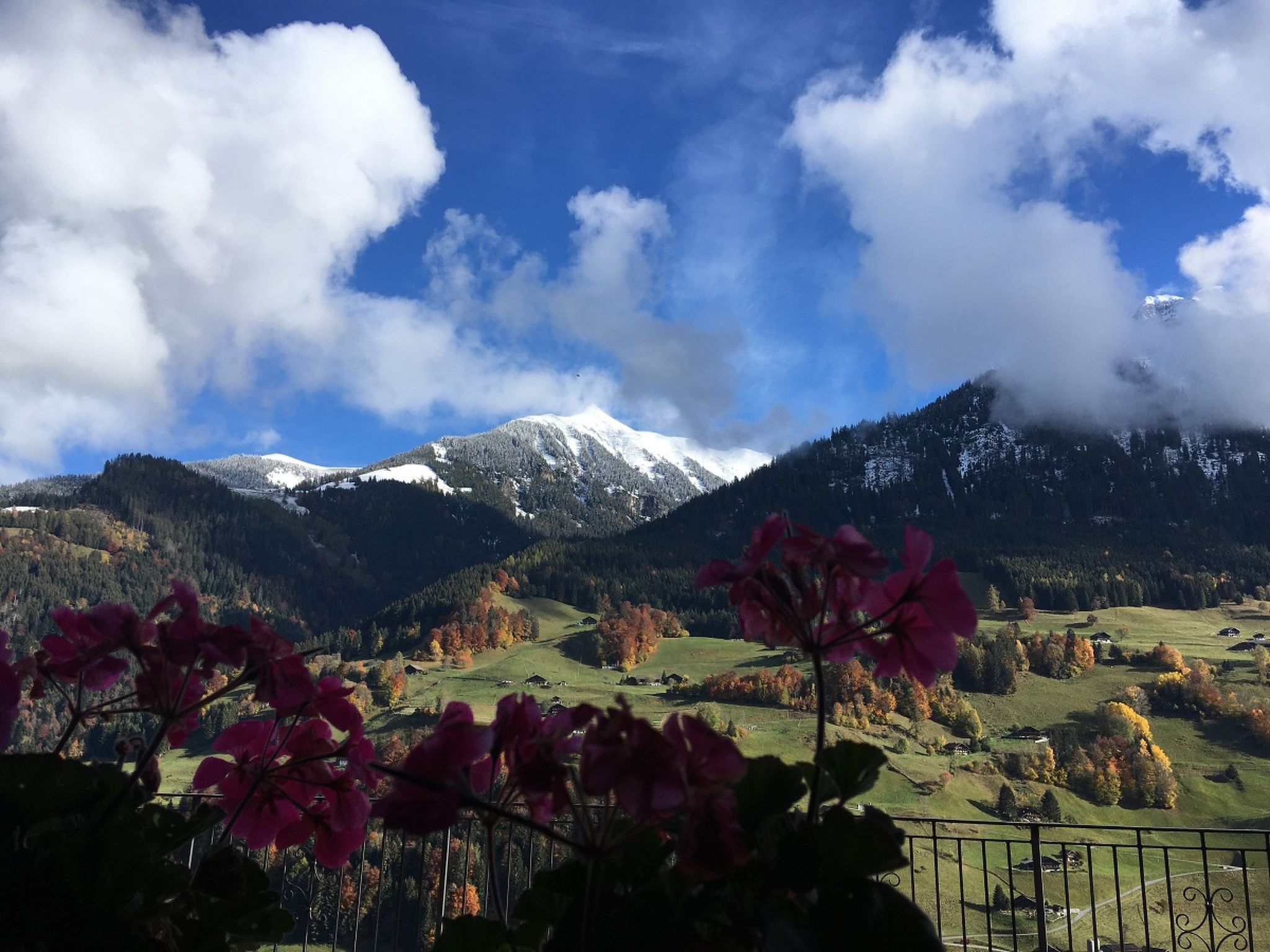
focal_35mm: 29
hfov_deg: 61.7
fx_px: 1064
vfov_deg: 48.2
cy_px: 476
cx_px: 635
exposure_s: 1/1451
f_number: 2.2
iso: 25
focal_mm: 4.15
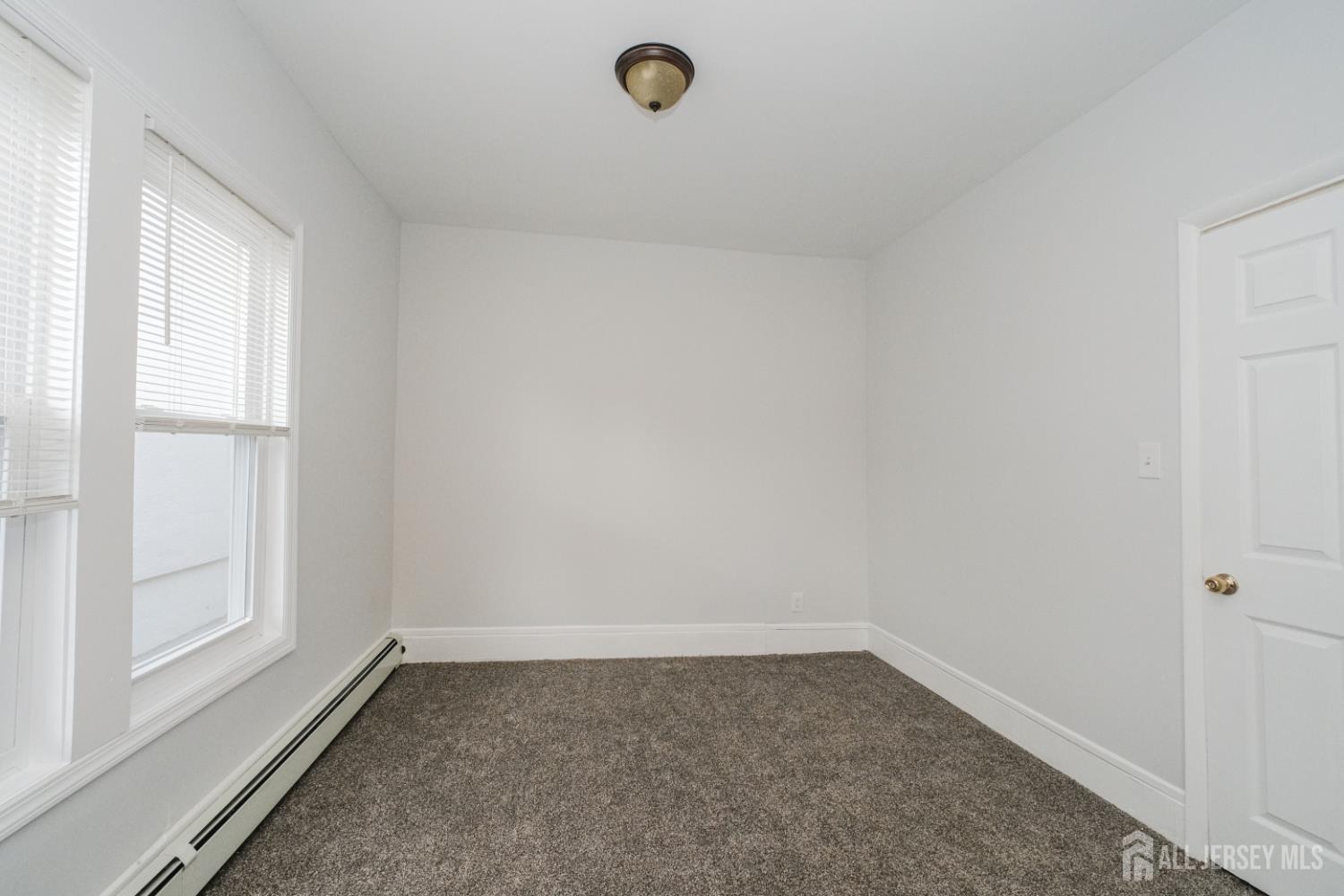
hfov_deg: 100.4
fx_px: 560
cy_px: 448
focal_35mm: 15
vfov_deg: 77.3
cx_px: 672
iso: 1600
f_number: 9
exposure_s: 1/200
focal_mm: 10
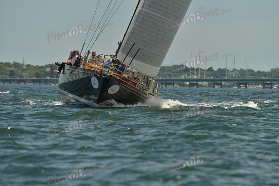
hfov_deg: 5.2
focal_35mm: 400
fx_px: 3101
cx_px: 140
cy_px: 93
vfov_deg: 3.4
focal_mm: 400
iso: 200
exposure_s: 1/1000
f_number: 7.1
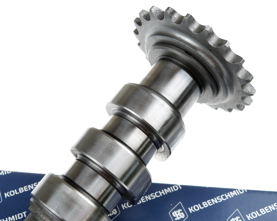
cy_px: 115
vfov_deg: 29.1
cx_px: 135
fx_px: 426
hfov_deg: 36.0
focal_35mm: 52
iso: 100
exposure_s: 1/80
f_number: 3.2
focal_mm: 7.4
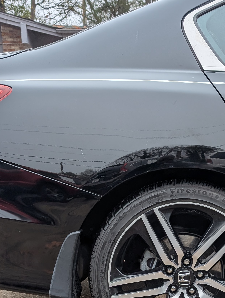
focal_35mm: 59
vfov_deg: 30.0
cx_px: 194
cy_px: 310
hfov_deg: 24.3
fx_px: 510
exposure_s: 1/115
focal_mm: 6.9
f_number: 1.68
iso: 19
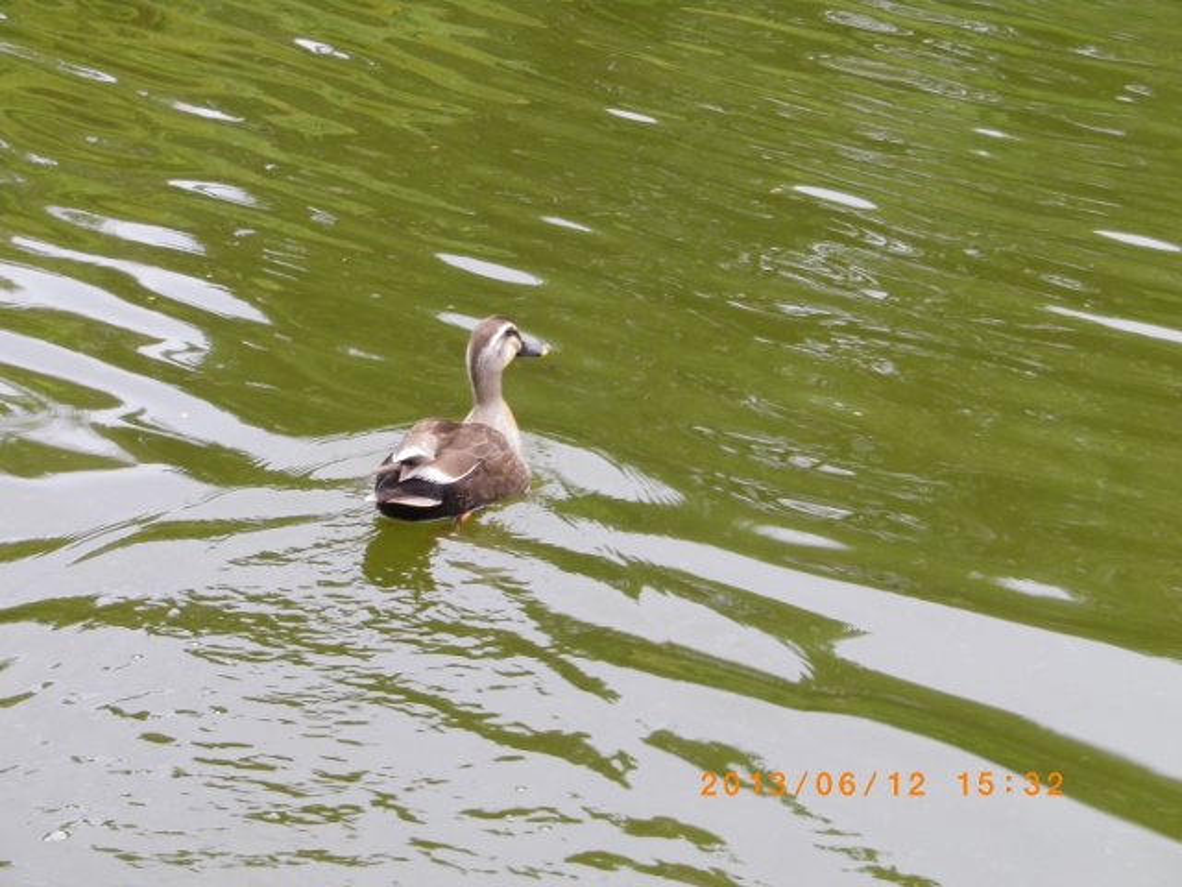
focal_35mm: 122
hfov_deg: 16.1
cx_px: 591
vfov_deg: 12.1
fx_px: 4166
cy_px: 444
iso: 160
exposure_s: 1/80
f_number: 5.5
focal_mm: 21.6
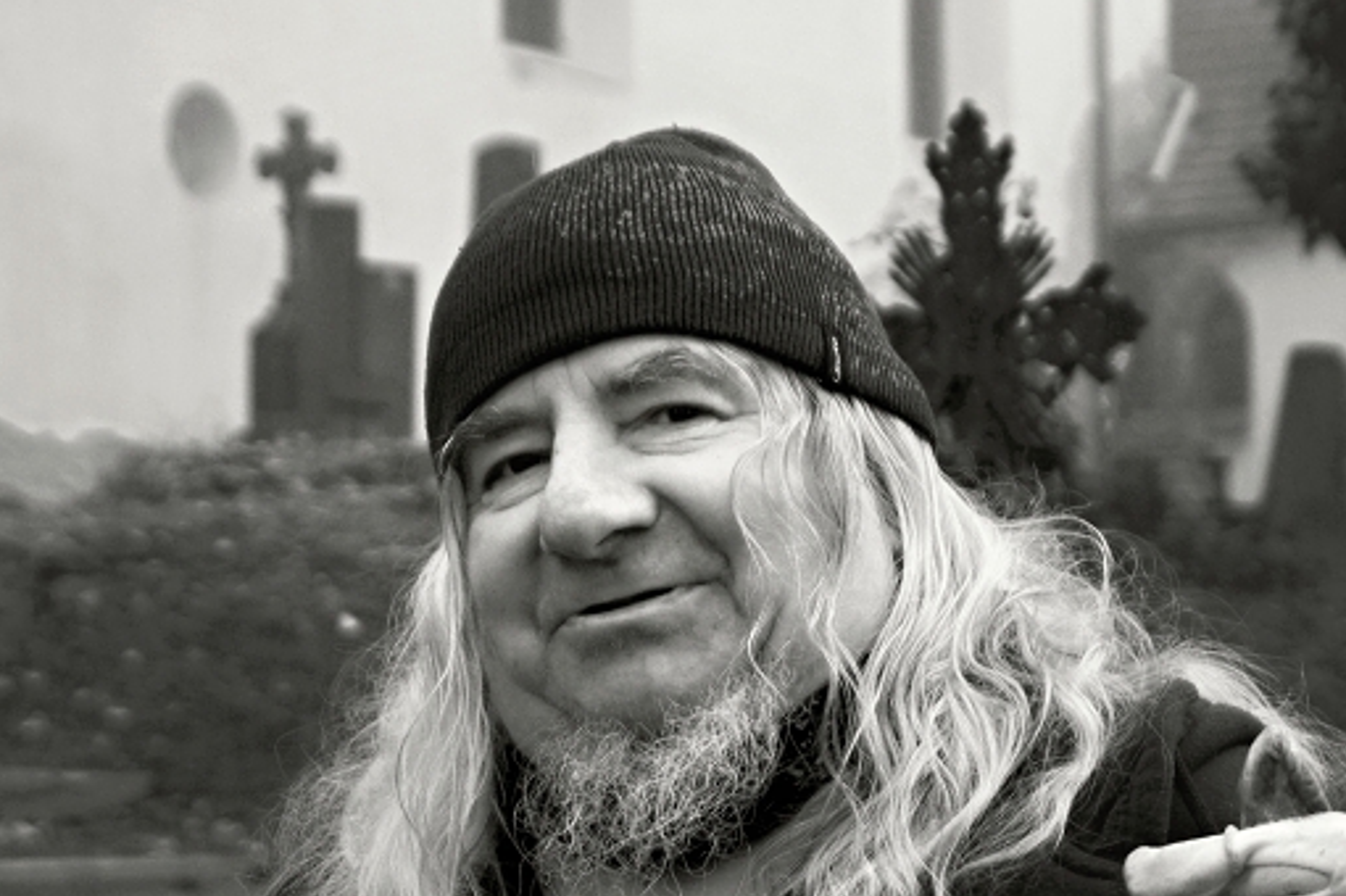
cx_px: 893
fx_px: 4297
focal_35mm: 115
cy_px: 842
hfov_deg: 17.8
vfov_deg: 11.8
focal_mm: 33
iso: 200
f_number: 4.5
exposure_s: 1/200
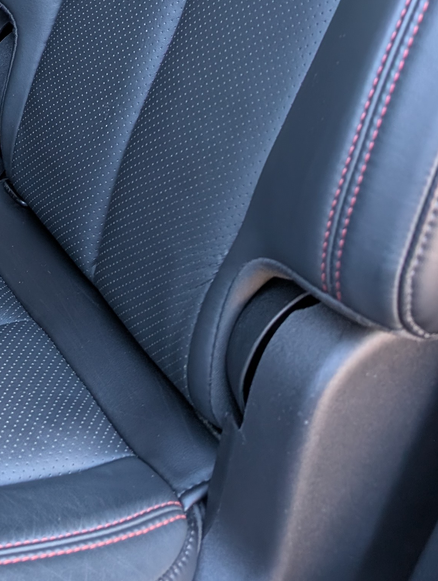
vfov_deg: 26.6
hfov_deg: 21.0
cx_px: -125
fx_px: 1077
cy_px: -126
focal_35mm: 64
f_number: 1.68
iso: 66
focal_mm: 6.9
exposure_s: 1/82.9
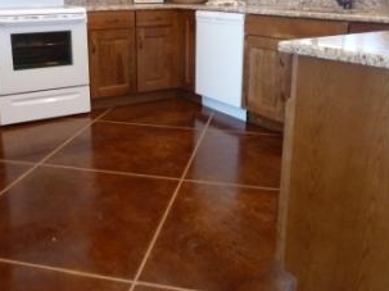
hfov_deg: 49.9
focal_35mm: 37
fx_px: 416
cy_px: 96
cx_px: 157
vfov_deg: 38.2
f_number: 3.3
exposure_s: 1/15
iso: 500
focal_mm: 4.1
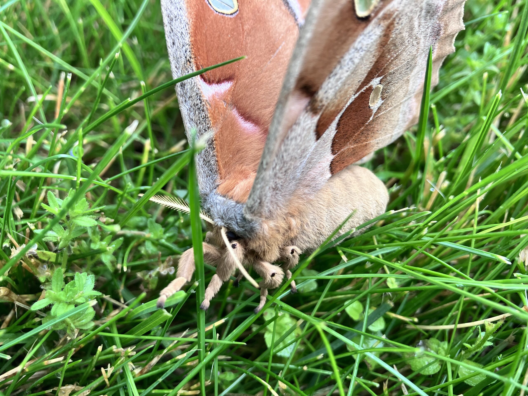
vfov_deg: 49.7
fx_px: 427
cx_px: 264
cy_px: 198
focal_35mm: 28
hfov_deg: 63.4
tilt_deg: -47.4
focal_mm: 3.99
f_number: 1.8
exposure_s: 1/121
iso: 50
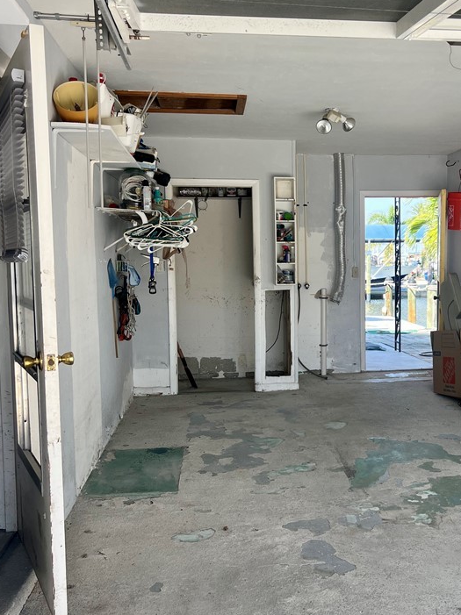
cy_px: 314
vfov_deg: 49.0
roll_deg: +0.9
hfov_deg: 37.1
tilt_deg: -6.4
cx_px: 327
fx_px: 675
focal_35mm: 38
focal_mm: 5.7
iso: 50
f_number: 1.5
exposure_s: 1/418
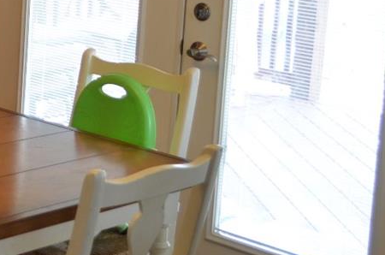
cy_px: 1
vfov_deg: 12.3
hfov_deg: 16.6
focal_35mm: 110
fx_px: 1174
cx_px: -229
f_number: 4
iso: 400
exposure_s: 1/60
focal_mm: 22
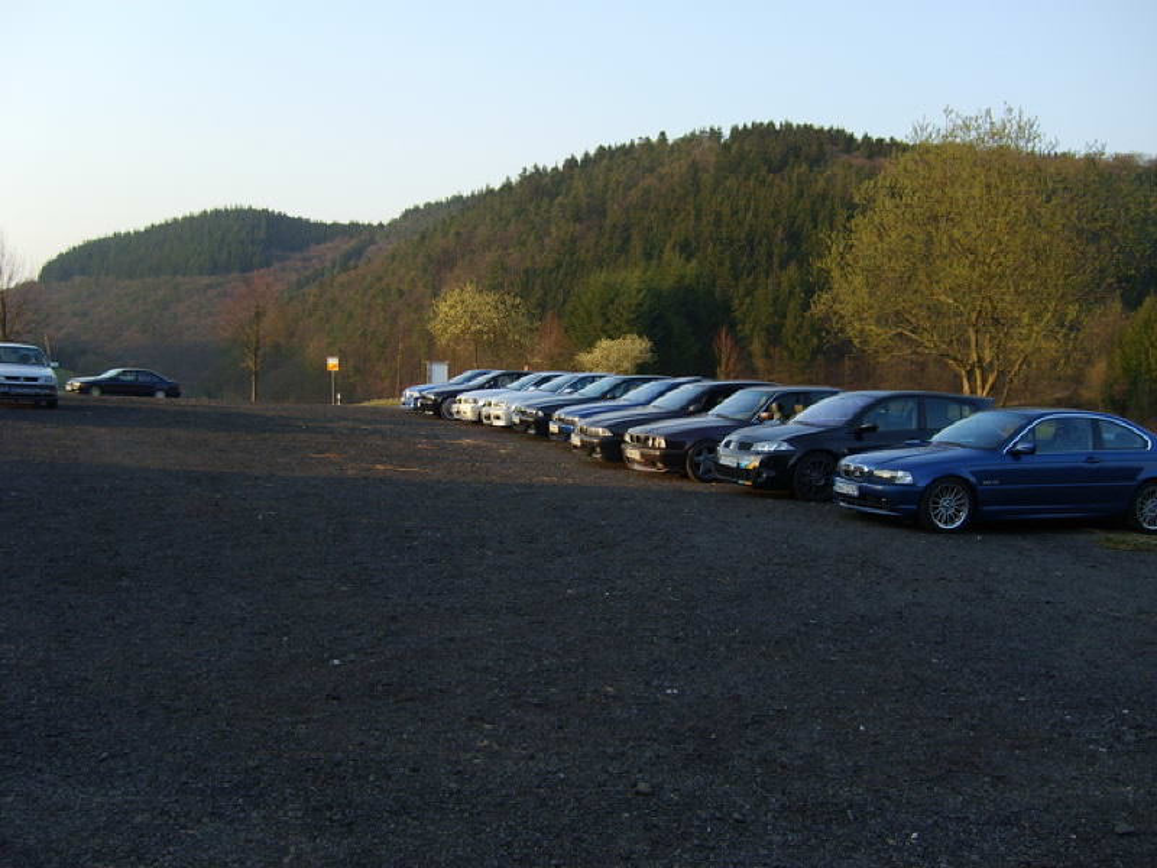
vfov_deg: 40.7
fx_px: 1170
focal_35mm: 35
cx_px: 578
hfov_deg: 52.6
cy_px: 434
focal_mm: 5.8
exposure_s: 1/250
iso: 50
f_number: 2.8
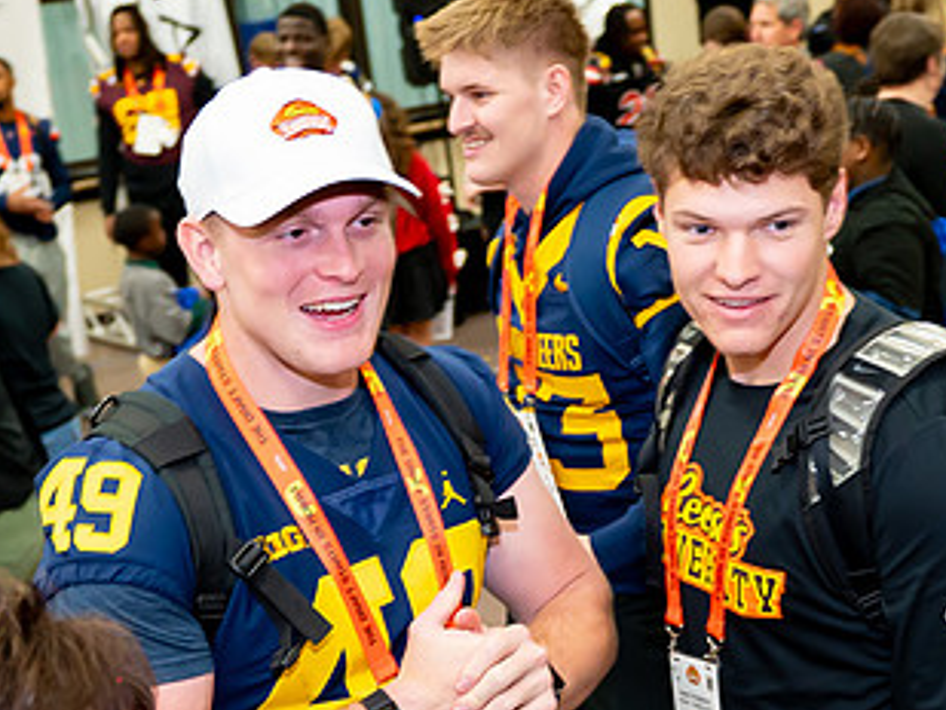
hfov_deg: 30.7
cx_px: 524
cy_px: 629
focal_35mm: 63
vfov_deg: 22.8
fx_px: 1722
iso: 1600
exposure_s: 1/200
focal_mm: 24
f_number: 2.8
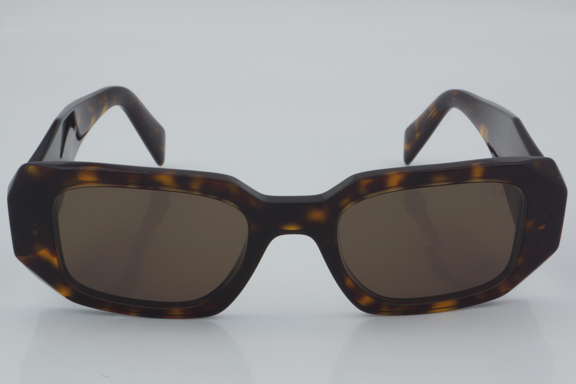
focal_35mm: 82
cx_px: 288
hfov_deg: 24.6
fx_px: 1320
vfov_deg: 16.6
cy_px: 192
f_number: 32
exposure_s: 1/4
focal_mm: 55
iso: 100
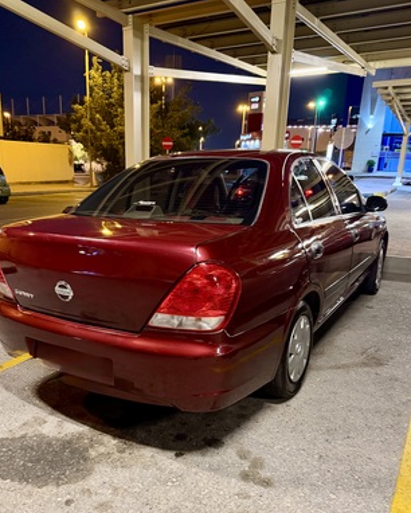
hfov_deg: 51.5
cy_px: 306
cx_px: 185
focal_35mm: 28
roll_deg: -2.2
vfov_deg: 61.7
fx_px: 425
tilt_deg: -18.7
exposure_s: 1/33
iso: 800
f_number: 1.78
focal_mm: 6.76
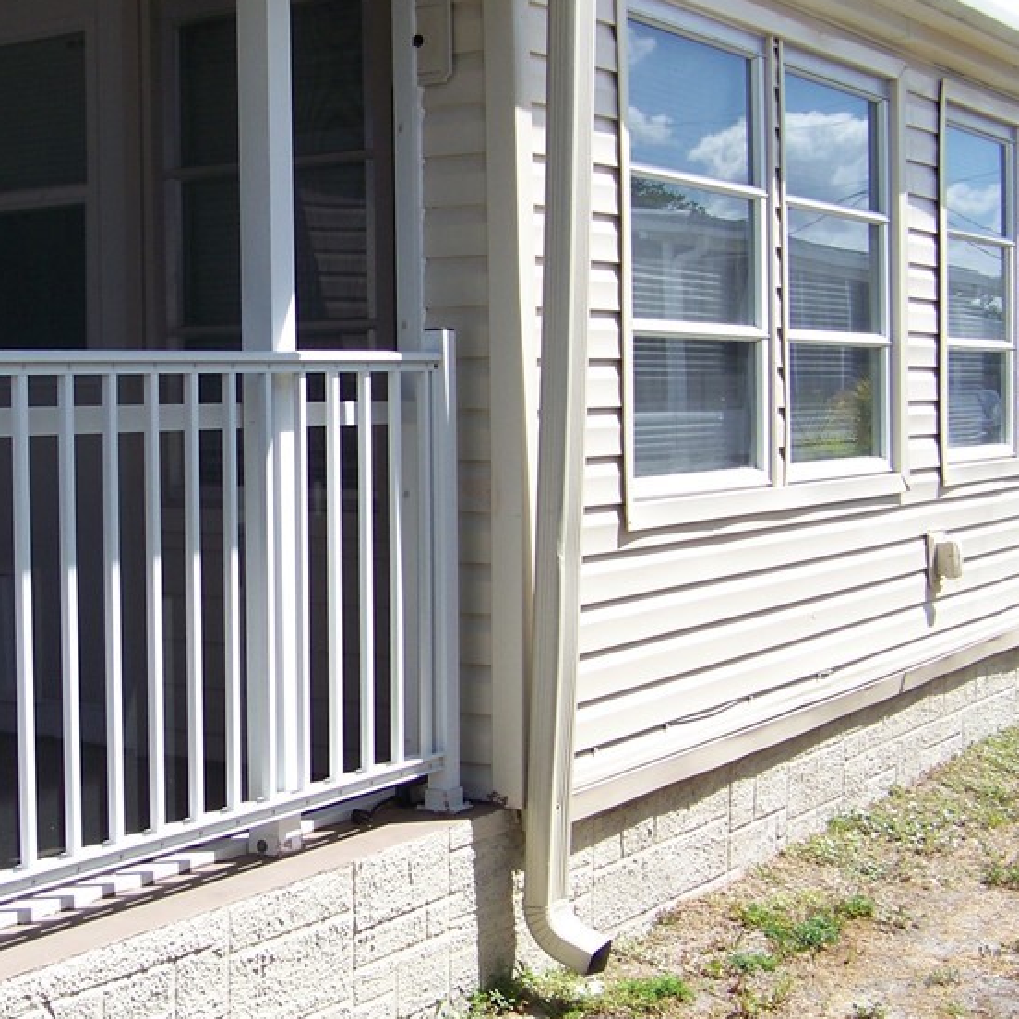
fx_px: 1965
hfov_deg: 28.4
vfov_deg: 29.1
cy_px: 521
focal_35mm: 59
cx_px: 196
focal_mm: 5.85
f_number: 2.8
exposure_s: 1/640
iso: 64
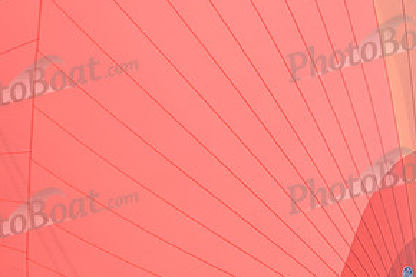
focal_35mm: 170
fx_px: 1963
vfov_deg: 8.0
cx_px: 214
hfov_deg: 12.1
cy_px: 272
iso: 320
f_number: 6.3
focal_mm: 85
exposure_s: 1/1250
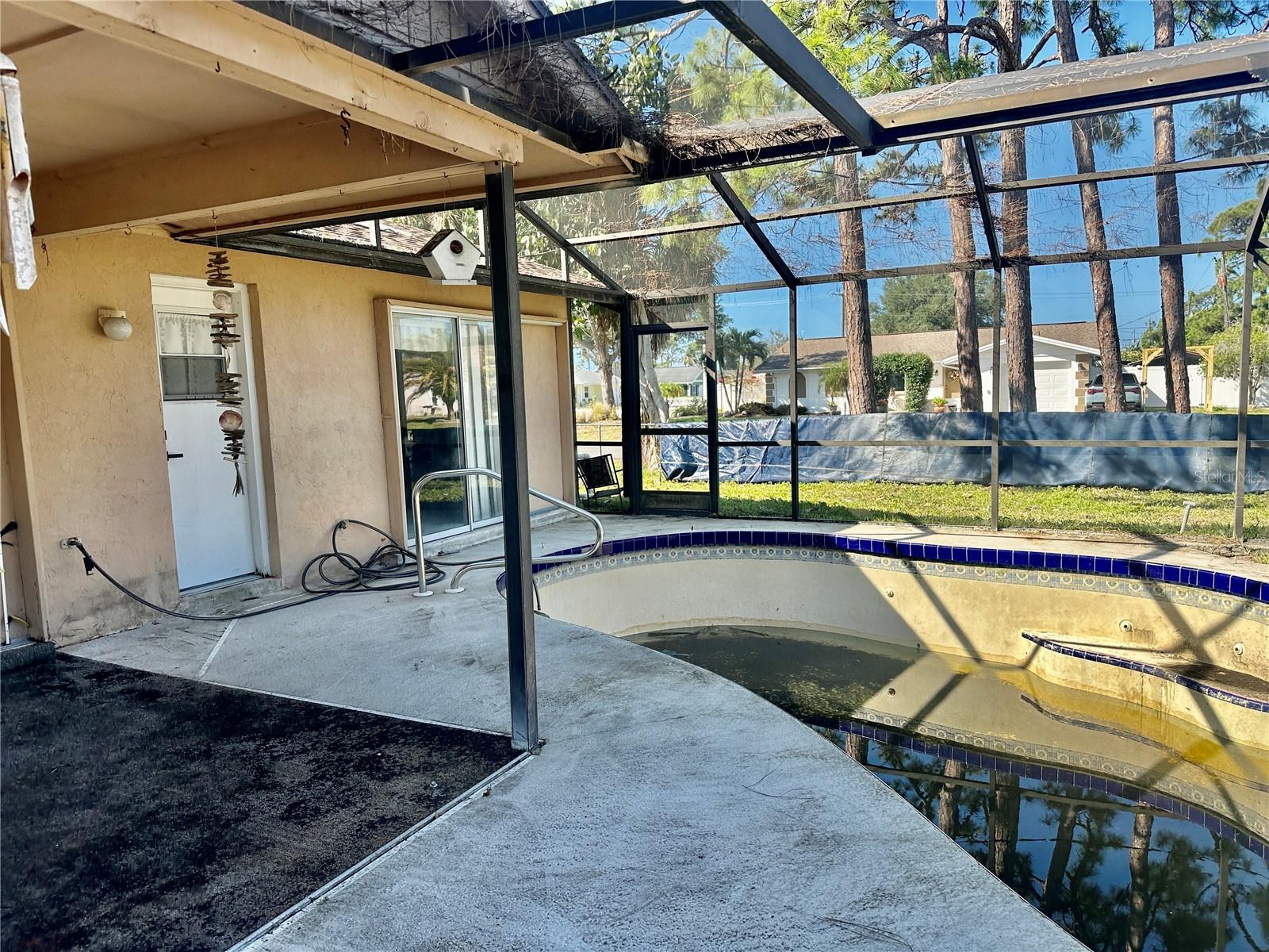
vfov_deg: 56.8
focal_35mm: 24
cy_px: 476
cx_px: 634
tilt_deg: -6.3
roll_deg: +2.2
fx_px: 880
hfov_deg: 71.6
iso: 80
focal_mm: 6.86
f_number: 1.78
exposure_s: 1/1050
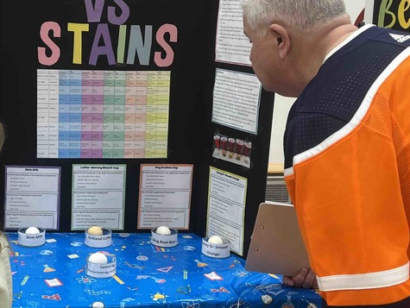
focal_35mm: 56
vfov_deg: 26.1
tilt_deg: -10.9
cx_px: 123
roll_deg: -1.7
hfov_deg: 33.9
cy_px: 134
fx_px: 664
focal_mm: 5.7
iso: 80
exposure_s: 1/121
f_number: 1.5
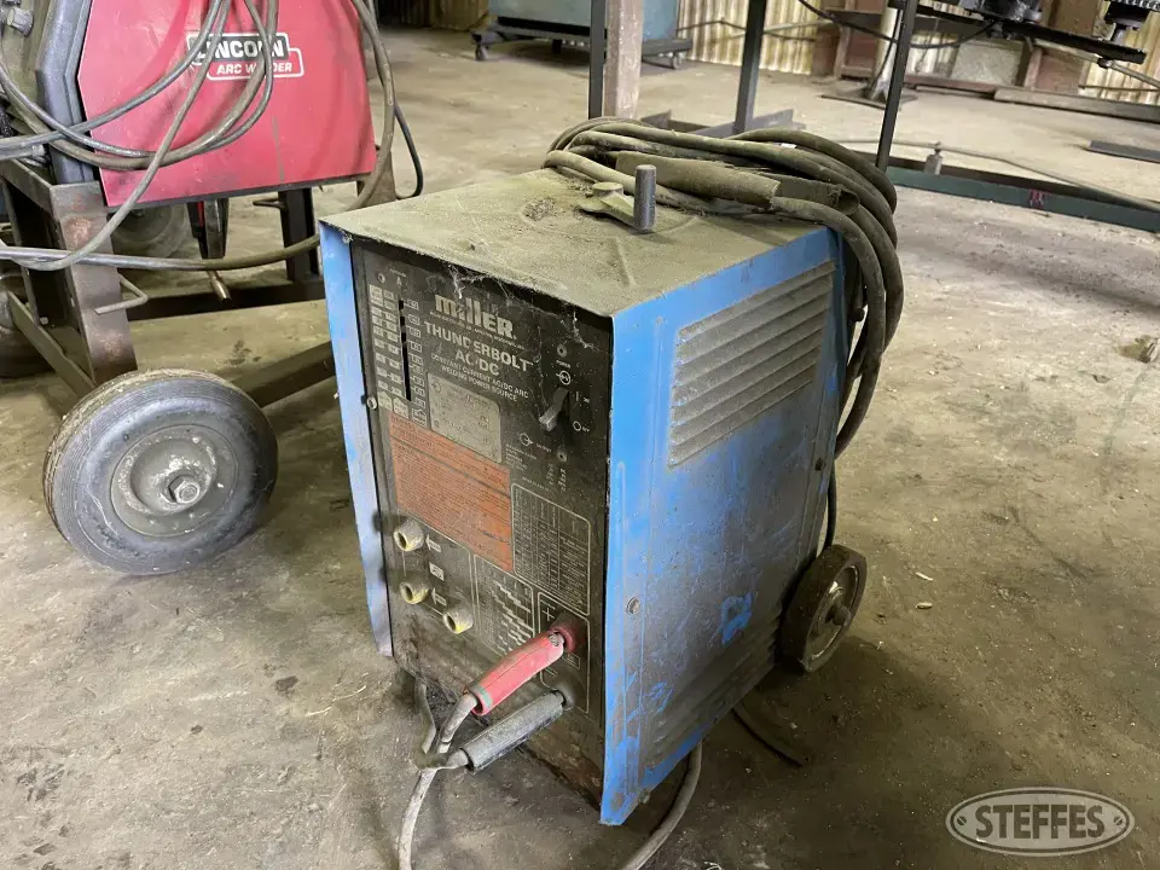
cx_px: 580
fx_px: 871
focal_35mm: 26
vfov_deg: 53.1
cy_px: 435
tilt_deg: -29.7
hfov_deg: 67.3
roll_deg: +1.0
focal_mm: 5.1
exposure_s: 1/60
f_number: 1.6
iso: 320
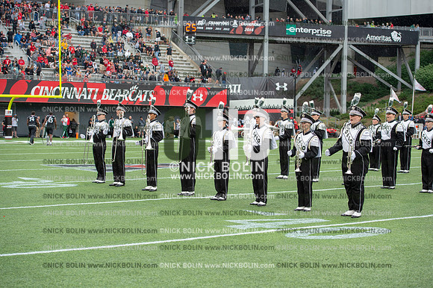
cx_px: 216
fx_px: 841
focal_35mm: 70
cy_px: 144
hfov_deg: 28.9
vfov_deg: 19.4
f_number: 4
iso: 400
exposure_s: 1/320
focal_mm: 70
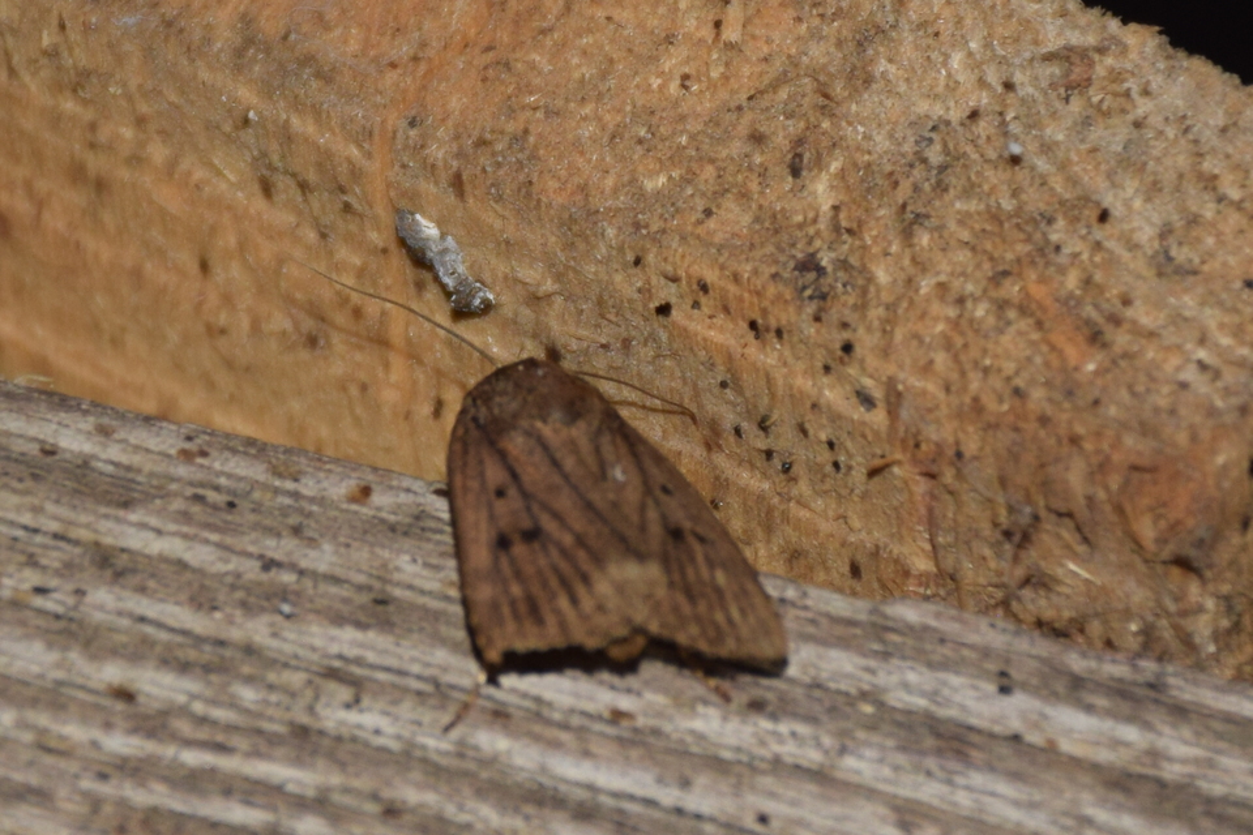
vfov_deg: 6.5
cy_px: 418
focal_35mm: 210
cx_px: 626
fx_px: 7309
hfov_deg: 9.8
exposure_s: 1/60
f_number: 5.6
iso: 320
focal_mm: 140
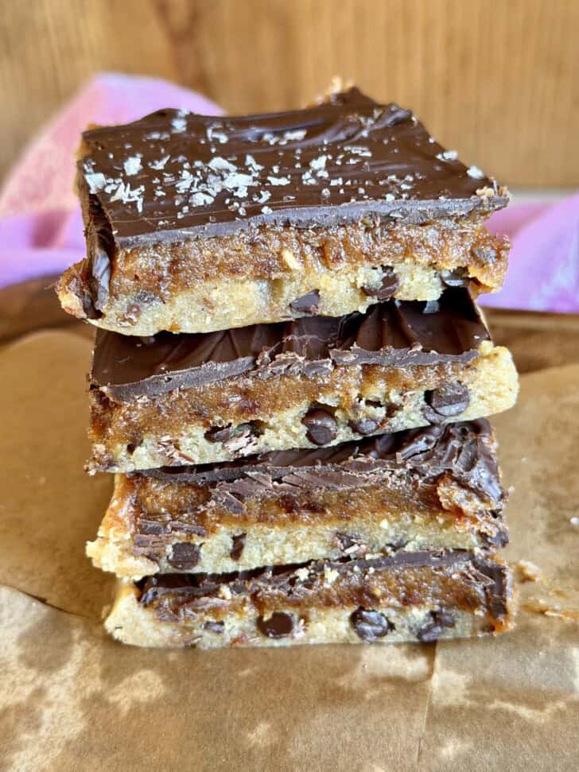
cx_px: 290
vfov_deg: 39.7
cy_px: 386
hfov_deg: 30.3
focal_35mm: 48
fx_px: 1071
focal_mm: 6.8
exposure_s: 1/60
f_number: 1.8
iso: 200
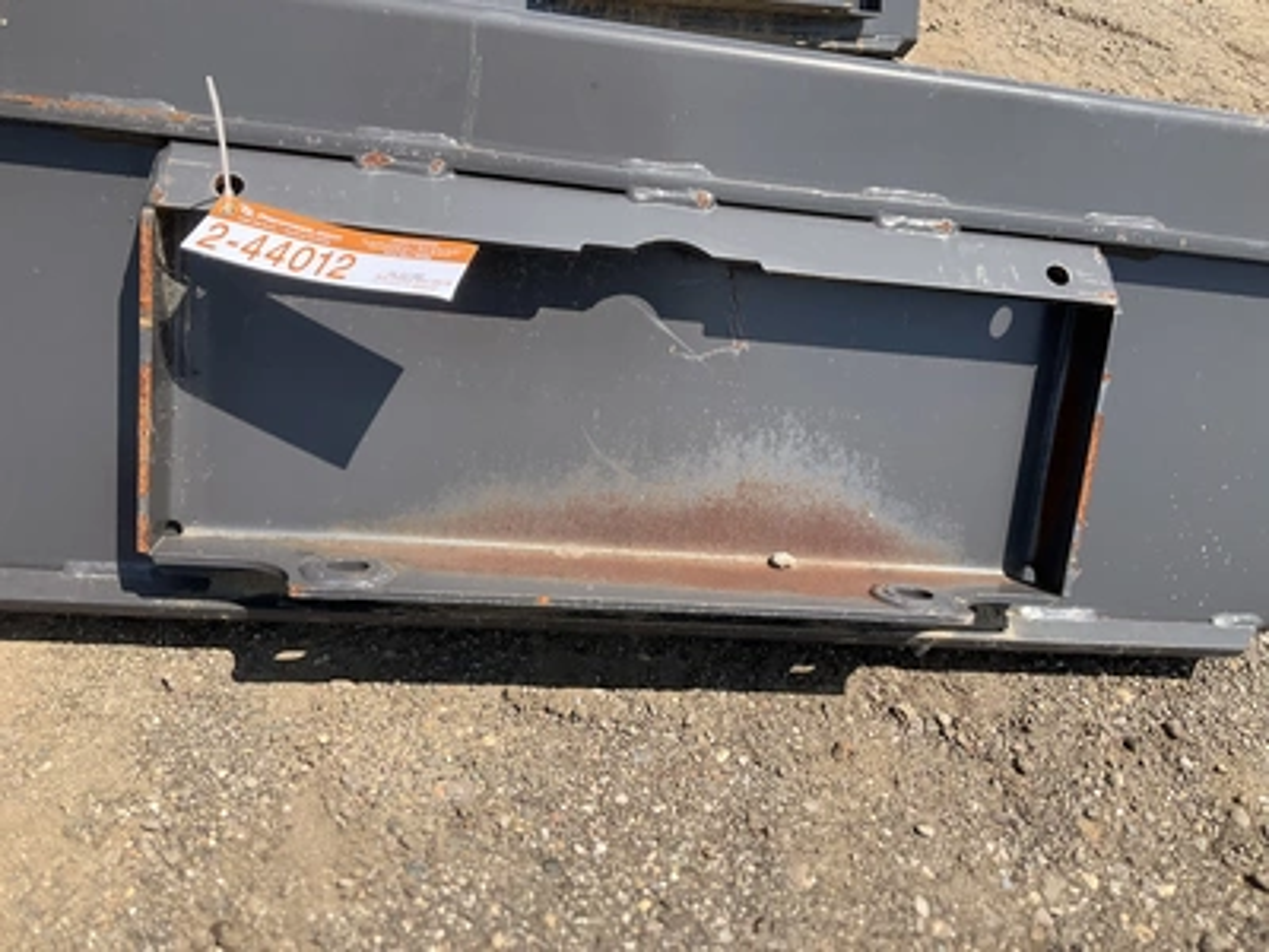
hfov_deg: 61.7
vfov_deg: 48.2
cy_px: 476
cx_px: 634
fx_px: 1063
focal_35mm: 29
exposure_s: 1/1168
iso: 25
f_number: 1.8
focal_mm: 3
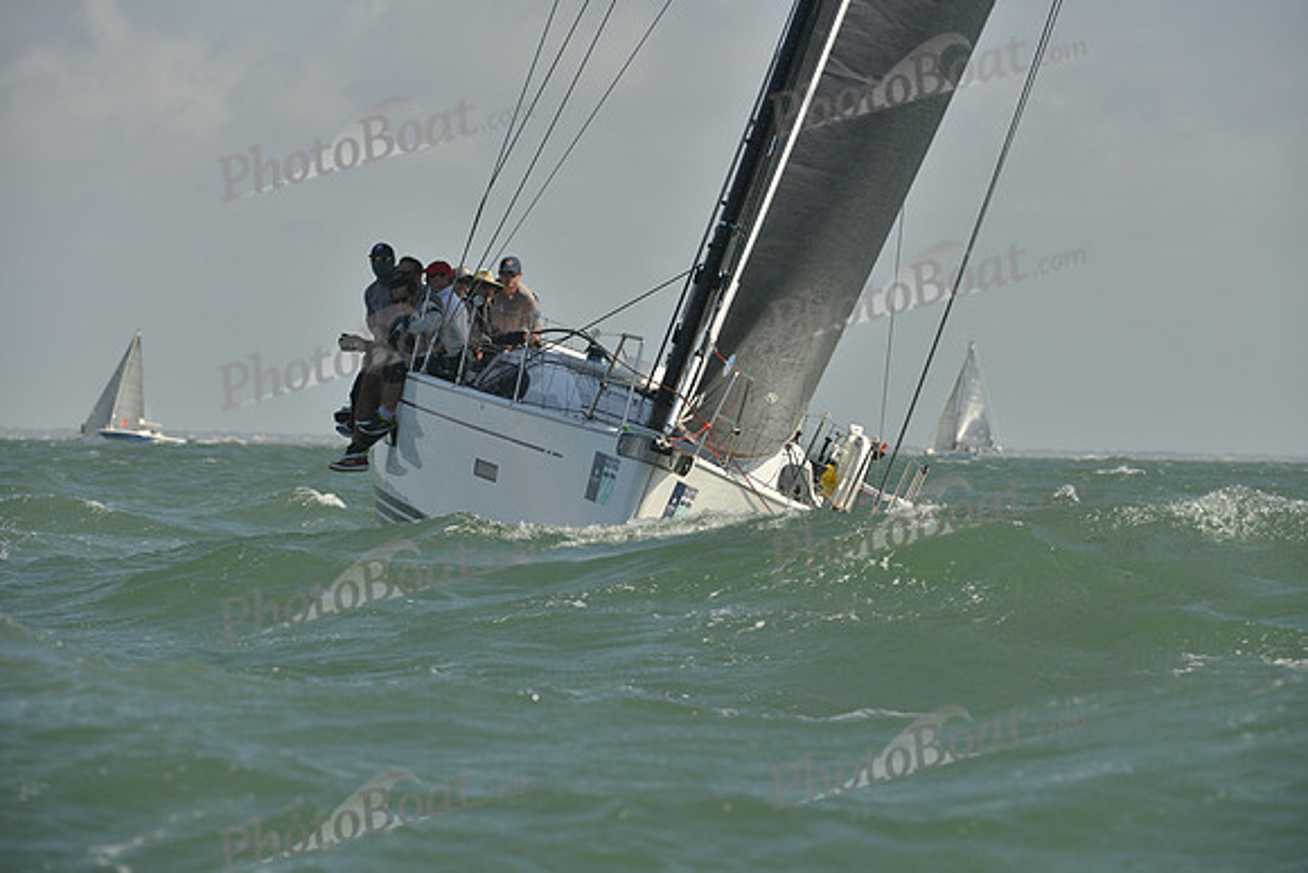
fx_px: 7995
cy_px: 436
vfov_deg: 6.2
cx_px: 654
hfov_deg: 9.4
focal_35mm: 220
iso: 280
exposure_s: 1/1250
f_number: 8
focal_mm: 220
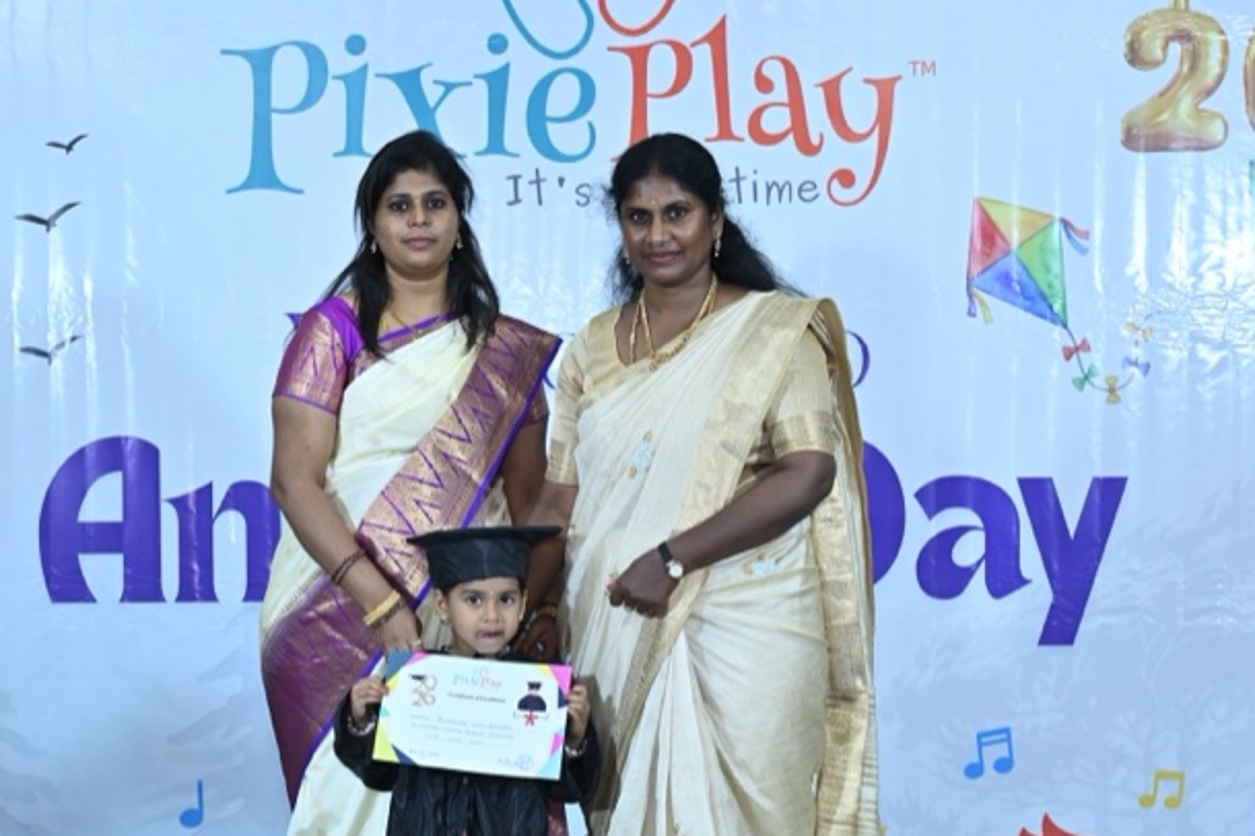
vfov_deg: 19.6
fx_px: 2405
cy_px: 601
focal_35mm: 69
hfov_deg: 29.2
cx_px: 513
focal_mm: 42
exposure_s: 1/160
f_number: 6.3
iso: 1250
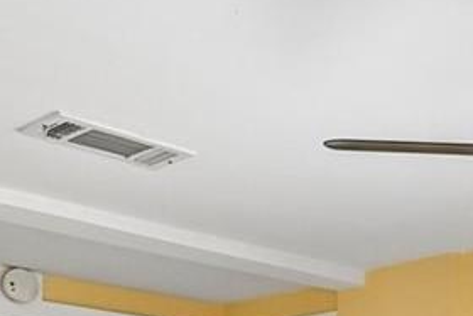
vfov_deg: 15.4
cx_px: 581
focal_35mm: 80
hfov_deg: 23.1
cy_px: 510
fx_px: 1052
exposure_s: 1/80
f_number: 8
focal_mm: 14
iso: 400
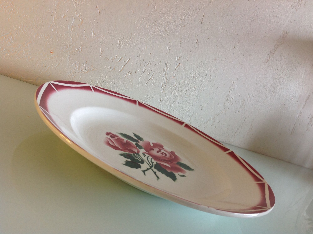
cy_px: 117
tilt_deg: -12.5
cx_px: 156
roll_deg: -25.3
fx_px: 316
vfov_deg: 40.6
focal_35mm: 35
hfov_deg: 52.7
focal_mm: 4.28
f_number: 2.4
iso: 64
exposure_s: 1/15
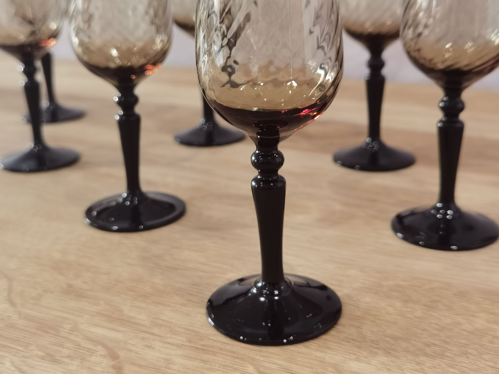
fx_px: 634
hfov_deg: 42.9
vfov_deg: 32.9
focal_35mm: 44
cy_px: 187
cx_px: 250
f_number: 1.9
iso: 160
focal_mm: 6.71
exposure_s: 1/100
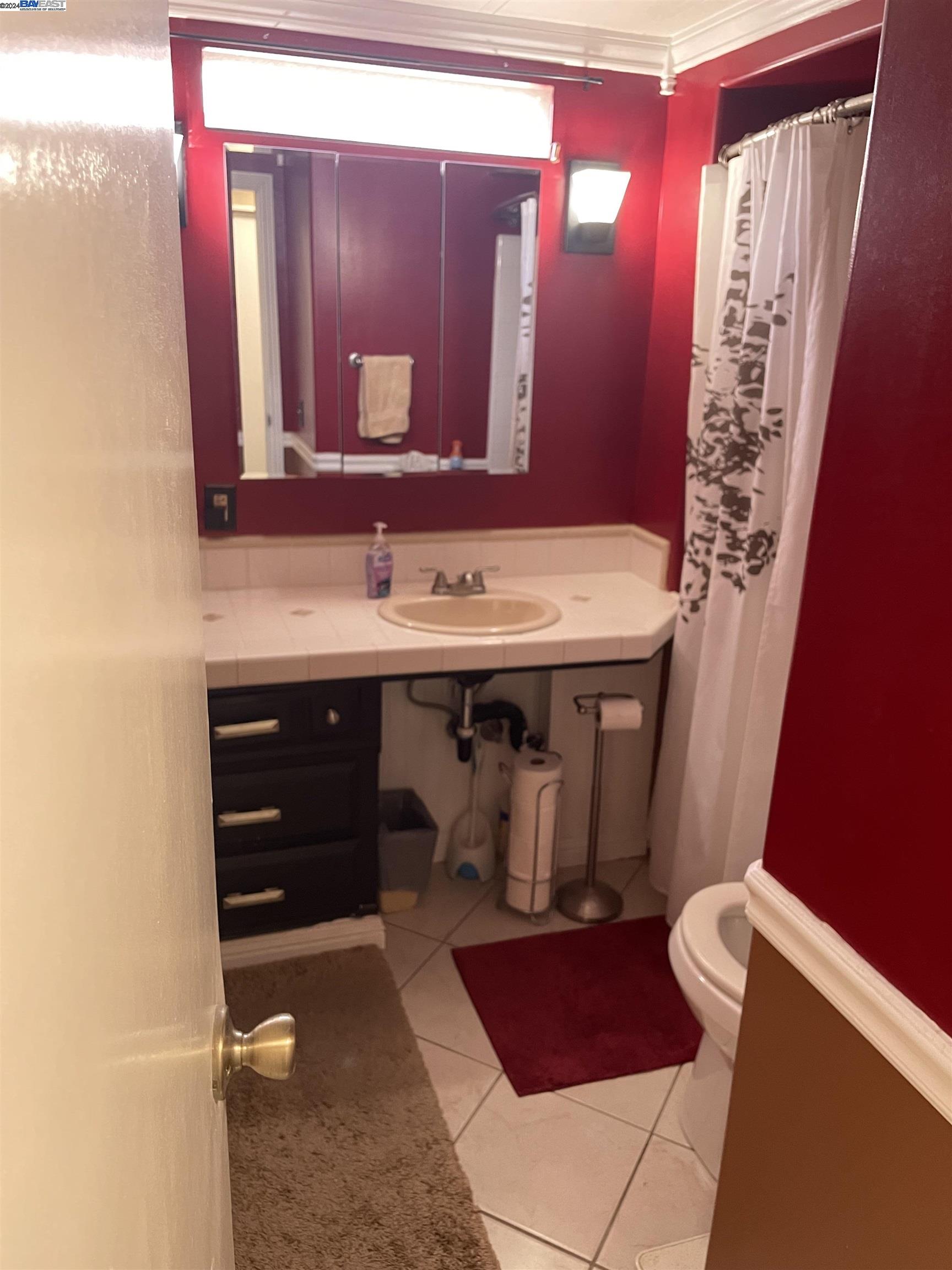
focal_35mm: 26
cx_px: 476
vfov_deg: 67.3
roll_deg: -1.7
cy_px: 635
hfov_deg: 53.1
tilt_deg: -18.4
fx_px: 953
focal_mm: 4.2
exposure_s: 1/41
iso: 500
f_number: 1.6
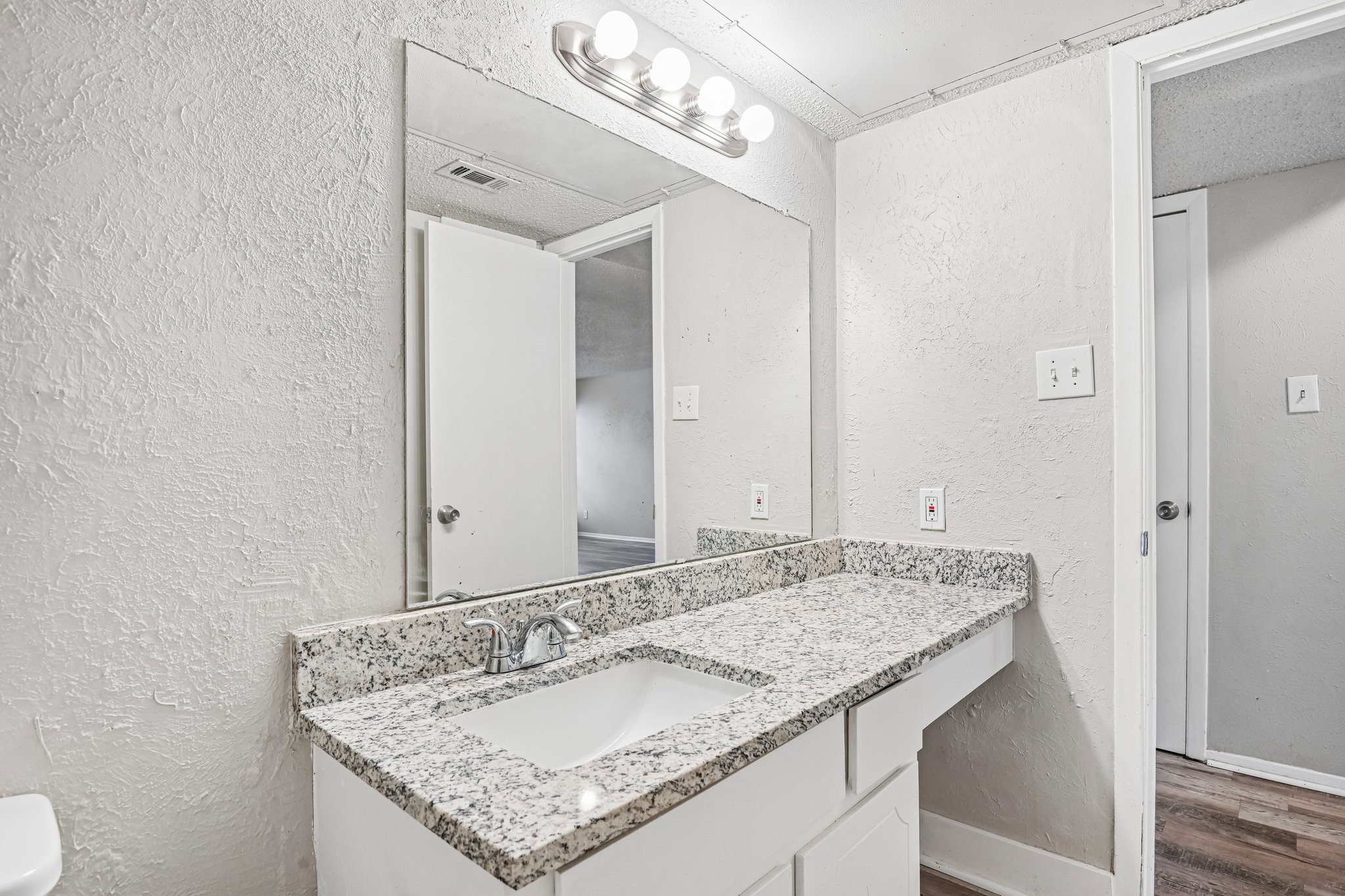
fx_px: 672
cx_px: 672
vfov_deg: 67.4
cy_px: 448
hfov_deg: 90.0
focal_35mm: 18
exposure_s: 1/13
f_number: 8
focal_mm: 18
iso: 400
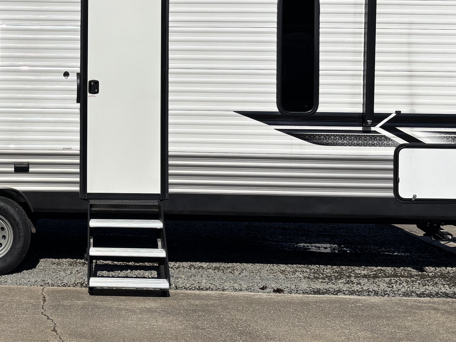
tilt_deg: +0.6
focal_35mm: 65
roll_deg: -1.1
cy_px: 88
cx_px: 82
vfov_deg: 22.4
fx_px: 856
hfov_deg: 29.1
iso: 50
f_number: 1.6
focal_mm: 5.96
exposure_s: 1/8333
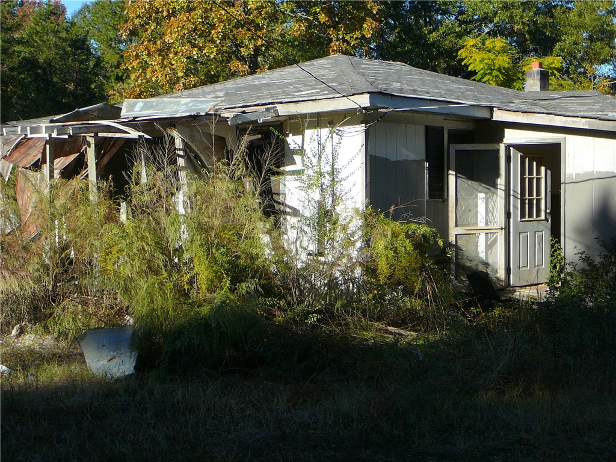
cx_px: 308
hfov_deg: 36.8
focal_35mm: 52
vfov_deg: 28.0
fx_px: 925
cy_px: 231
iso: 80
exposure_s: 1/500
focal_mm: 7.8
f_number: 3.4
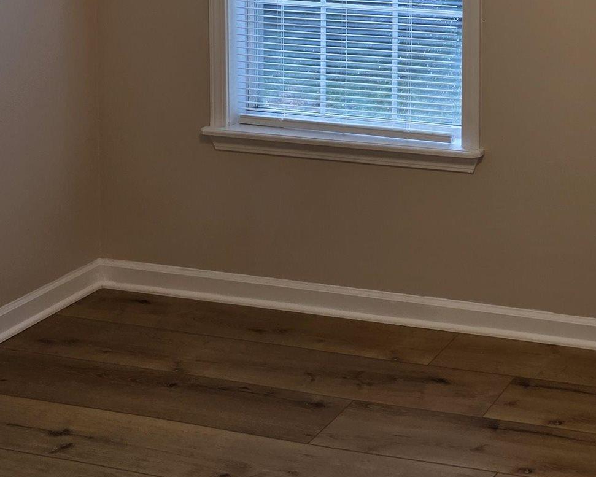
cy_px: -129
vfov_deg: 19.9
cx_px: 678
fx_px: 1253
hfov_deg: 24.7
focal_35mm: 71
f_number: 1.7
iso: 64
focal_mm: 6.3
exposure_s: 1/120
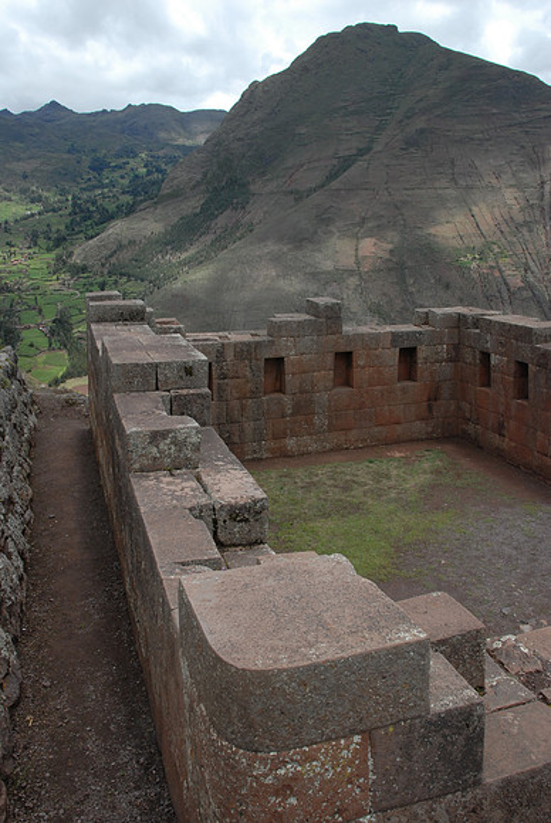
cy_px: 412
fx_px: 687
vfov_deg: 61.9
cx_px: 276
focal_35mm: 30
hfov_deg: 43.7
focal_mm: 20
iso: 400
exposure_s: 1/100
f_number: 20
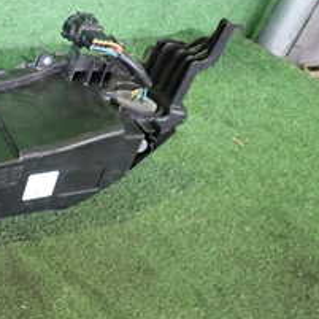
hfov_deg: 21.9
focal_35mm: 66
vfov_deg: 25.9
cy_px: 222
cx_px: -154
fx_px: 688
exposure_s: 1/30
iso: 640
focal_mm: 4.5
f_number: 2
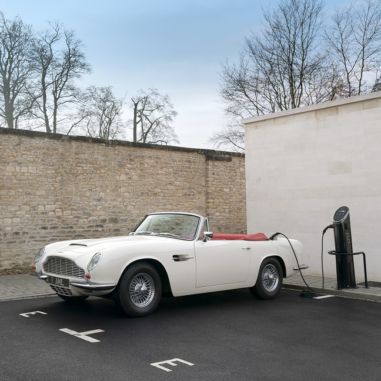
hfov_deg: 42.3
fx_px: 473
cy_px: 189
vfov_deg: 43.9
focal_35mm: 38
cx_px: 89
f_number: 8
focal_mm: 29
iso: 200
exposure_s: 1/60
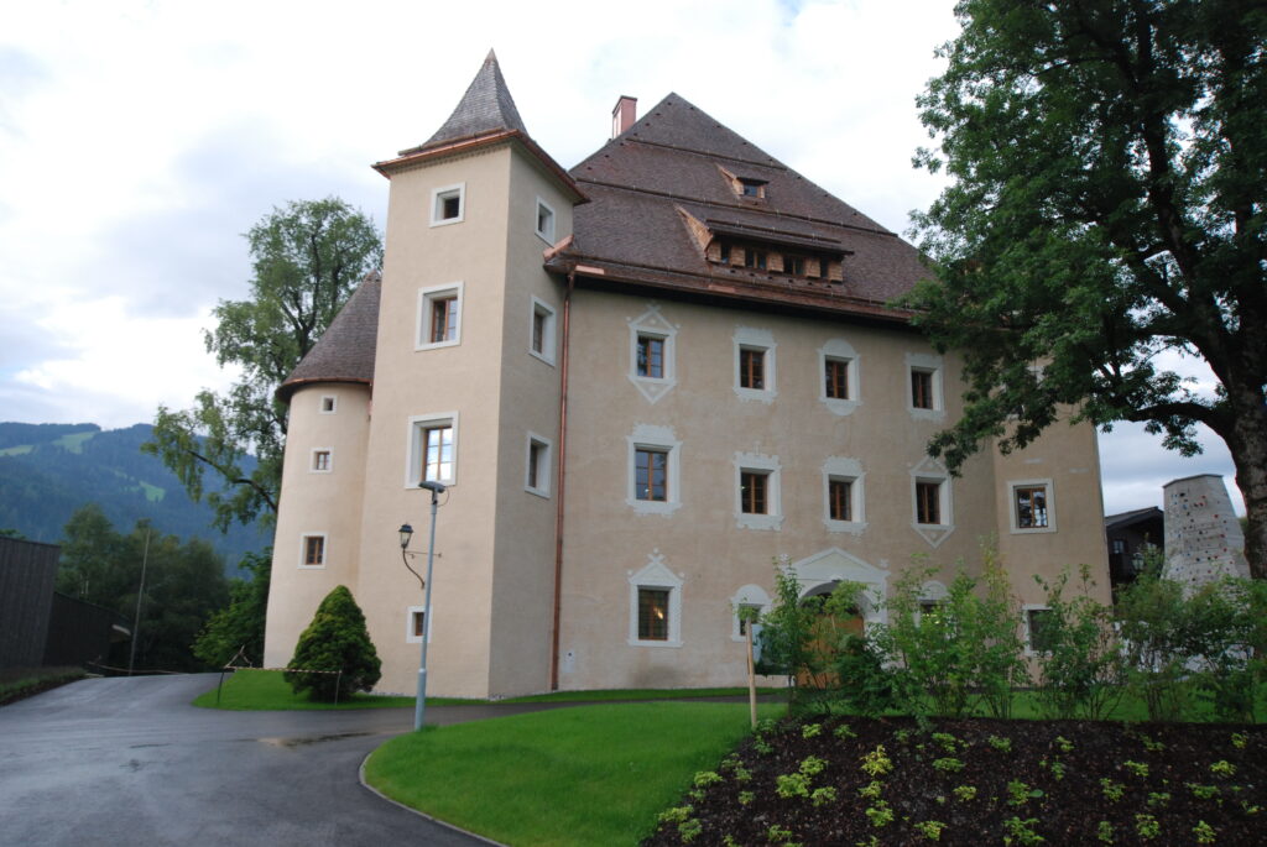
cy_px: 424
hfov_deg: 61.9
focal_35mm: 30
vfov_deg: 43.7
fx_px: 1057
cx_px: 634
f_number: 8
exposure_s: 1/250
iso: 500
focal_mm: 20
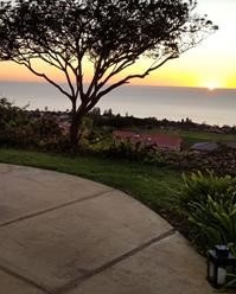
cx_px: 38
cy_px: 135
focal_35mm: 46
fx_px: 401
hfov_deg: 31.7
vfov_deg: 40.3
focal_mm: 4.25
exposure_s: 1/207
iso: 50
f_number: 1.7
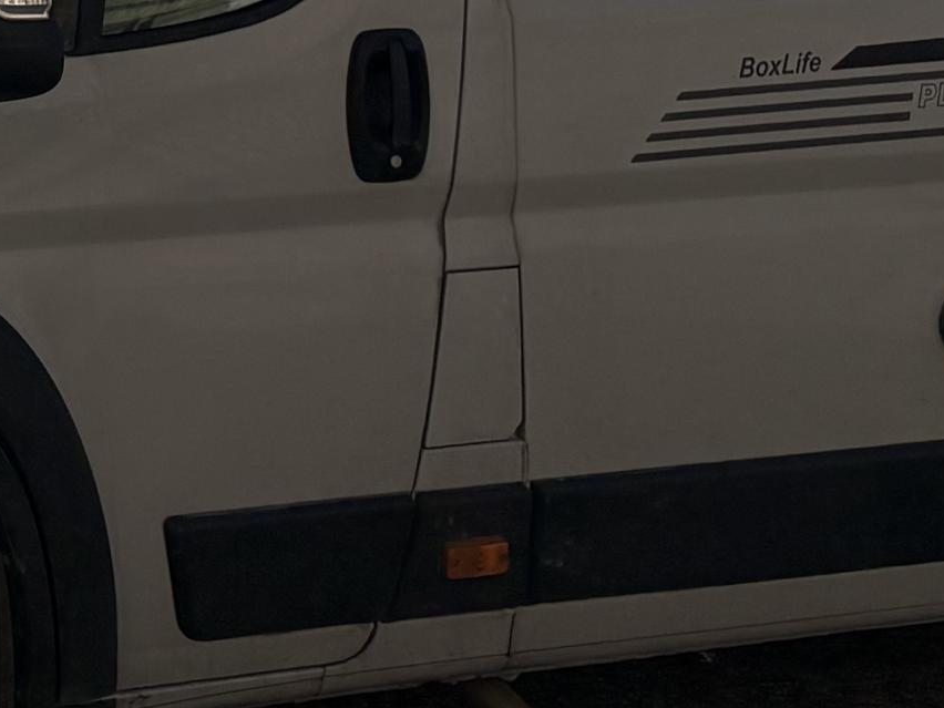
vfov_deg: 11.2
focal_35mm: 125
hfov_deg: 13.7
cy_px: -496
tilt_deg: +2.4
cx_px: -866
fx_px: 3409
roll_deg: -1.8
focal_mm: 5.96
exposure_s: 1/7813
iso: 50
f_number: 1.6
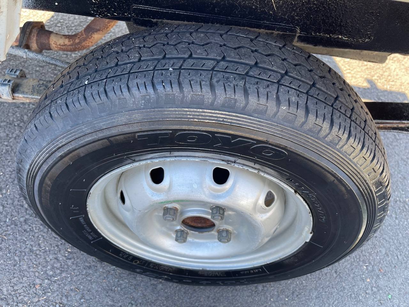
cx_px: 204
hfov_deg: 69.4
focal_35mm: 25
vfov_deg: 54.9
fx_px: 295
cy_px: 154
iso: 64
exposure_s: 1/121
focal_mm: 5.1
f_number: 1.6
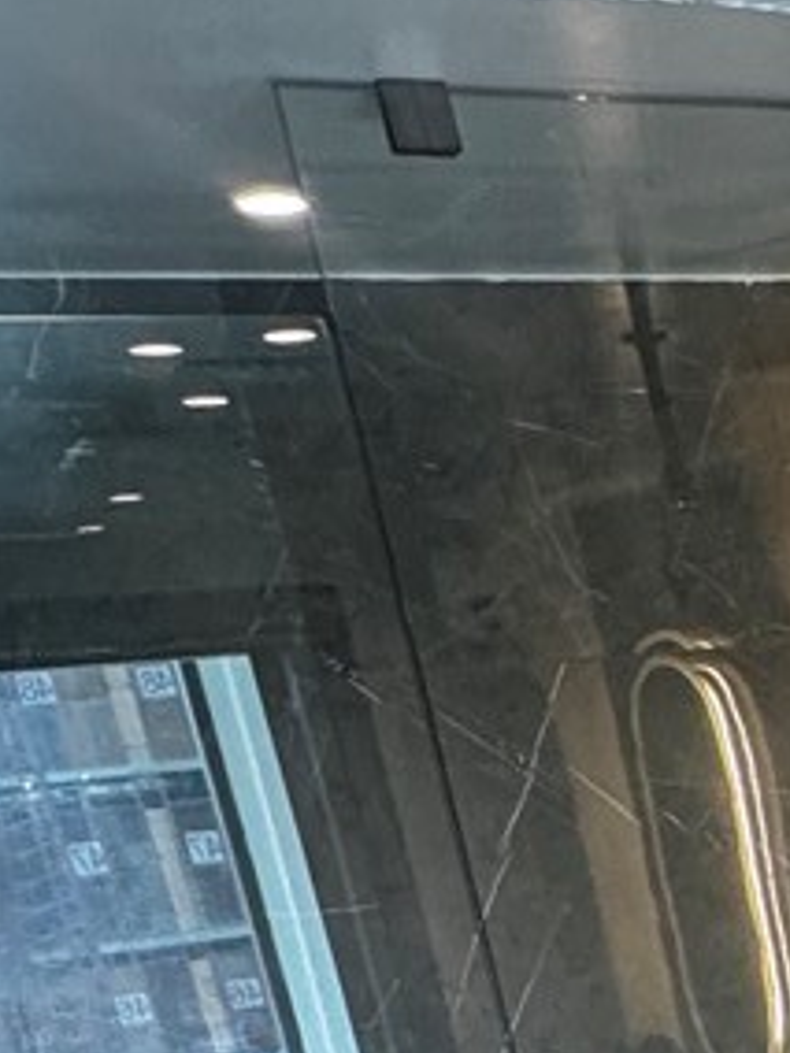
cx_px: 1569
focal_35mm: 79
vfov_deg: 21.2
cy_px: 1542
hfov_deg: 15.2
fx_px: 2404
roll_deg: +5.8
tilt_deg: -21.3
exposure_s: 1/60
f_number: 2.2
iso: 200
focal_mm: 2.22
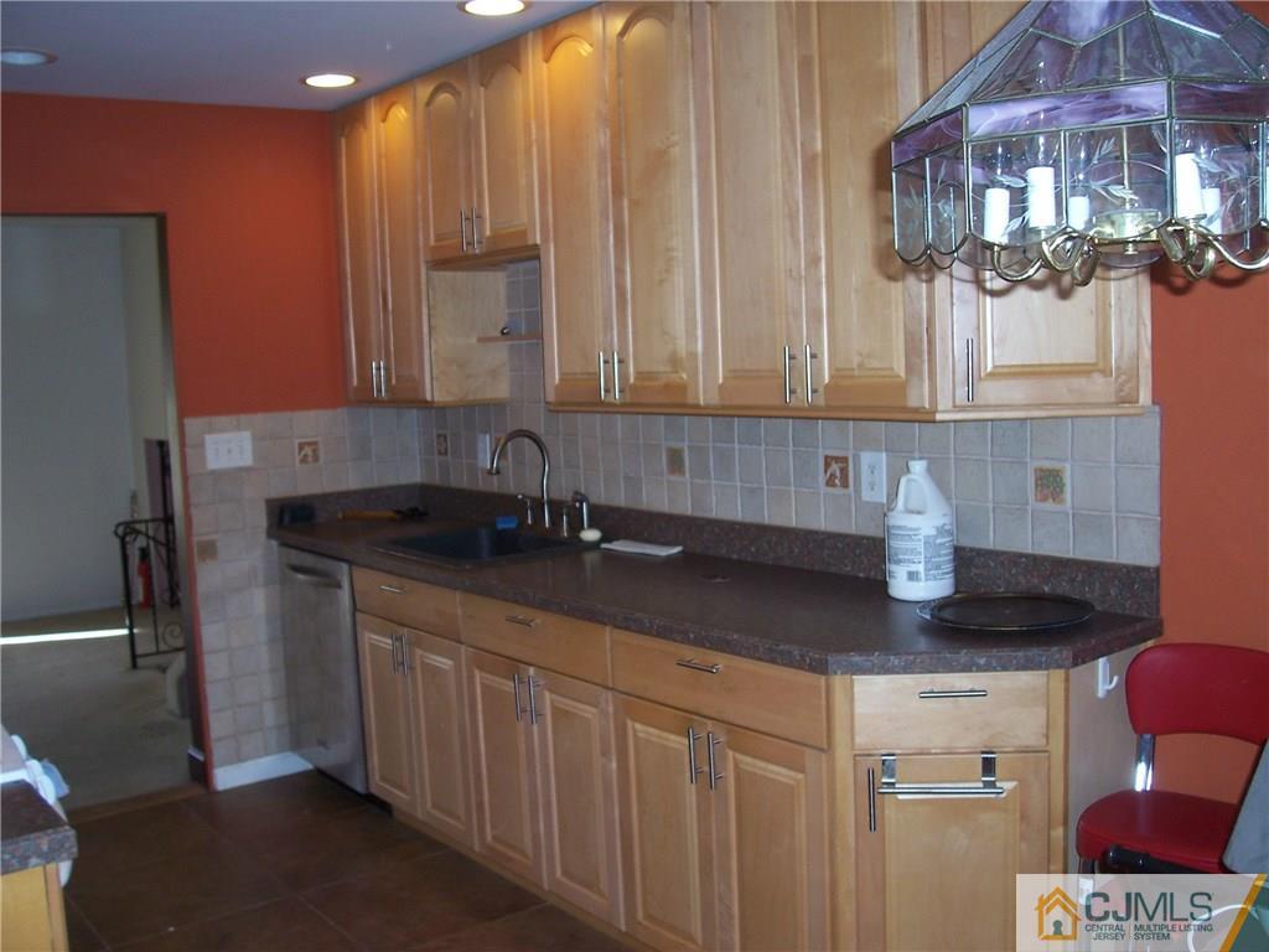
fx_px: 1246
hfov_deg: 54.0
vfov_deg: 41.8
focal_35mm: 34
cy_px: 476
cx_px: 634
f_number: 2.7
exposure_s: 1/60
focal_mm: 5.6
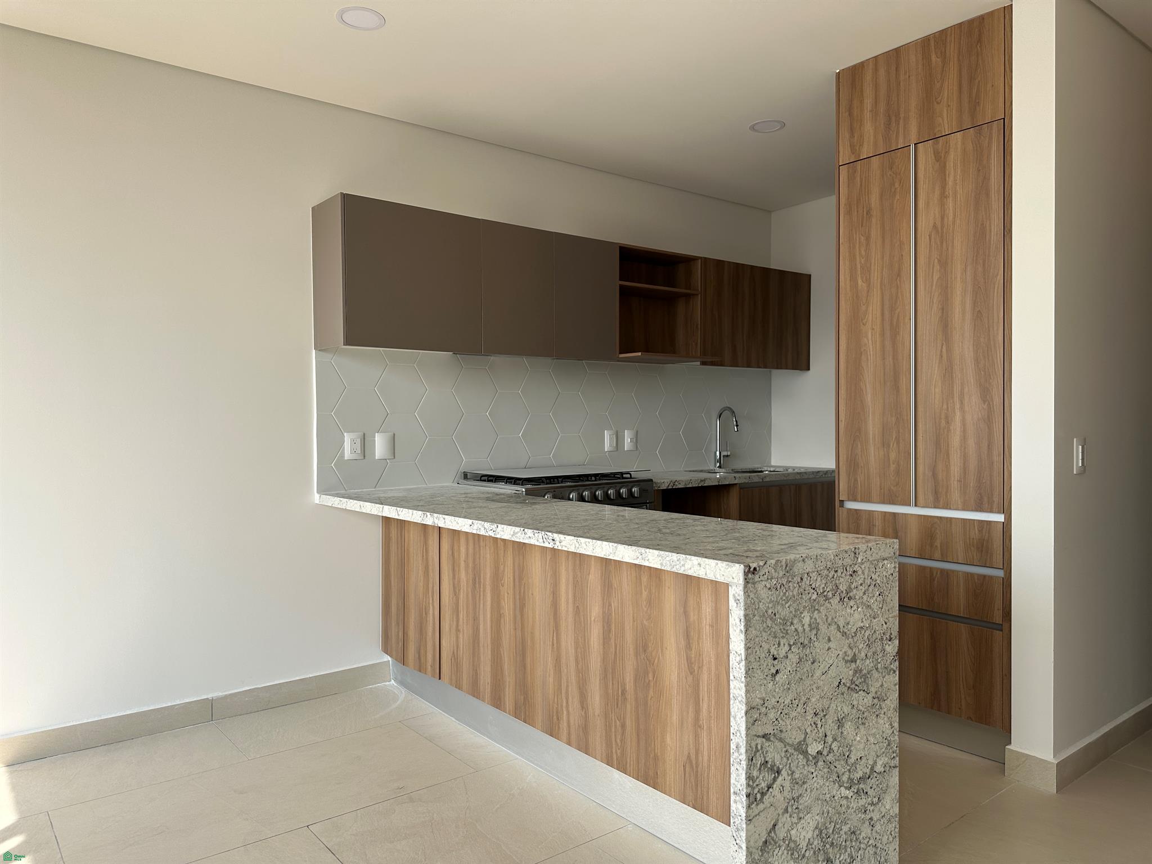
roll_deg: +0.5
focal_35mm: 24
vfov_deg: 56.8
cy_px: 432
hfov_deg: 71.6
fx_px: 799
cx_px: 576
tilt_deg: -0.8
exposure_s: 1/1040
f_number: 1.78
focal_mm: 6.86
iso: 80
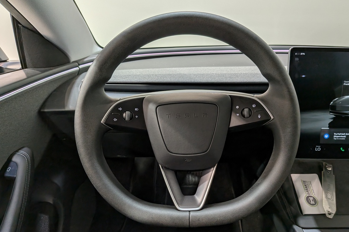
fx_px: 252
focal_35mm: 26
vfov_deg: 49.5
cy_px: 128
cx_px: 180
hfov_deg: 69.4
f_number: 1.7
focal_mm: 4.53
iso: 28
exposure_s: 1/122
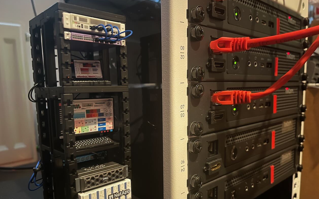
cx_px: 158
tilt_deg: -7.0
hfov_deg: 66.5
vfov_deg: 44.3
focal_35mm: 28
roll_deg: +1.6
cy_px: 118
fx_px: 243
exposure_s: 1/9
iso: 1250
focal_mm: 5.1
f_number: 1.6
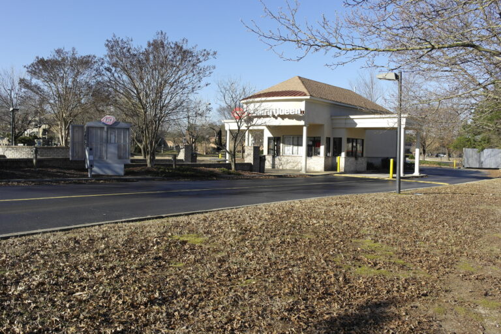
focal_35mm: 30
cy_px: 167
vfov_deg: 43.6
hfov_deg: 61.9
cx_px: 250
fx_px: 417
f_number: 6.3
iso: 100
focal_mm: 20
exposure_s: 1/250
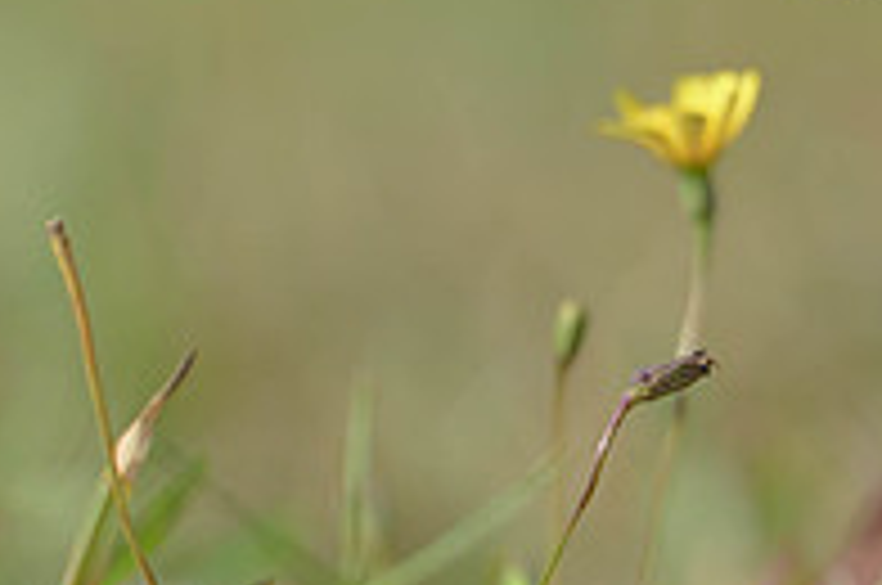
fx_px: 66066
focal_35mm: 2701
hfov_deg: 0.8
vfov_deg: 0.5
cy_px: 351
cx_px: 838
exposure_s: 1/2500
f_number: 2.8
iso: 110
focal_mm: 400
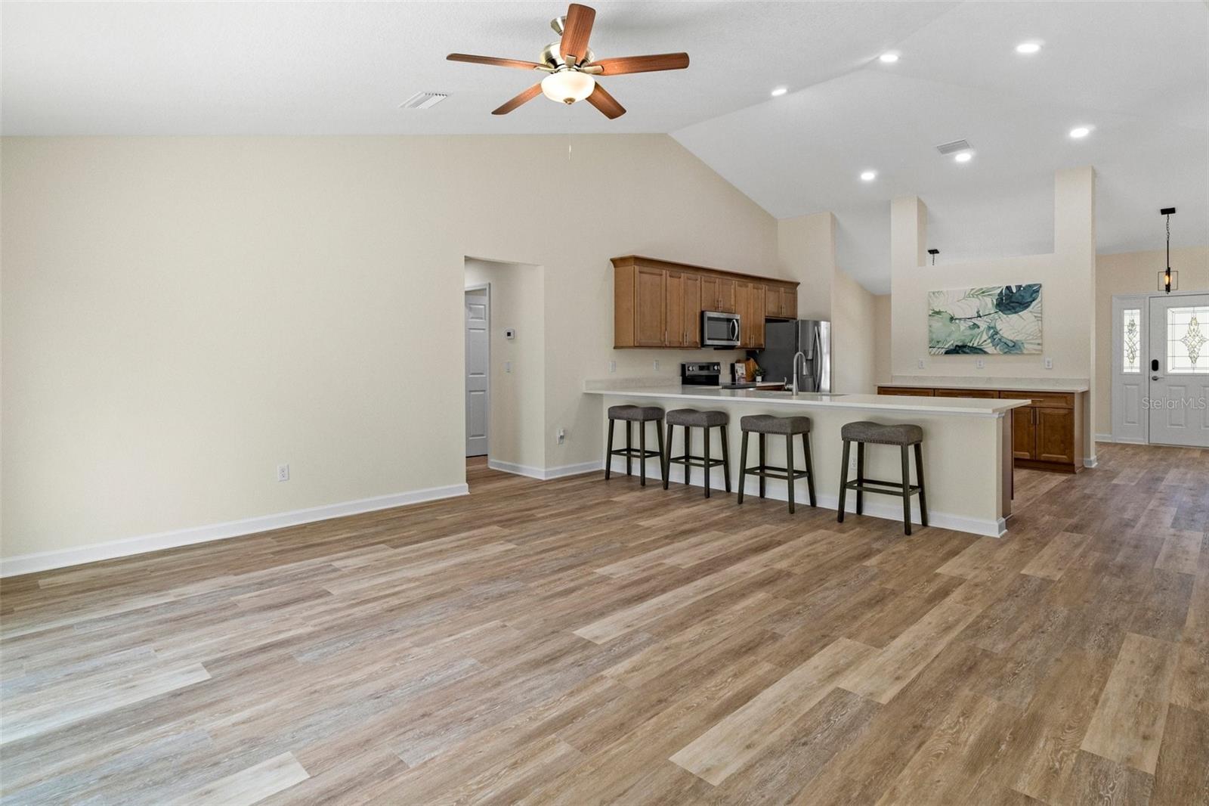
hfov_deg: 90.0
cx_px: 604
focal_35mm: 18
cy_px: 403
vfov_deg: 67.4
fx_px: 604
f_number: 8
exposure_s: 1/8
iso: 640
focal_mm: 12
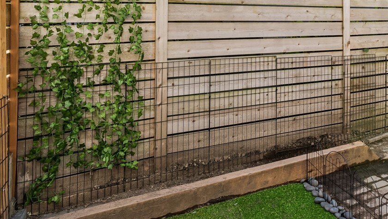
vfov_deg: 34.1
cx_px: 318
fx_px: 329
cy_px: 11
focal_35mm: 32
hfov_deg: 56.0
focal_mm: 10
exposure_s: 1/60
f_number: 9
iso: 250
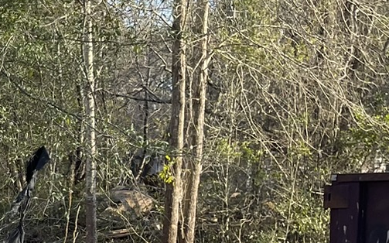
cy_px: 329
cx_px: -279
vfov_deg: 11.7
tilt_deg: -6.1
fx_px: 1145
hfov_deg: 16.6
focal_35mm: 108
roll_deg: +1.3
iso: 32
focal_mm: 5.1
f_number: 1.6
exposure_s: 1/538
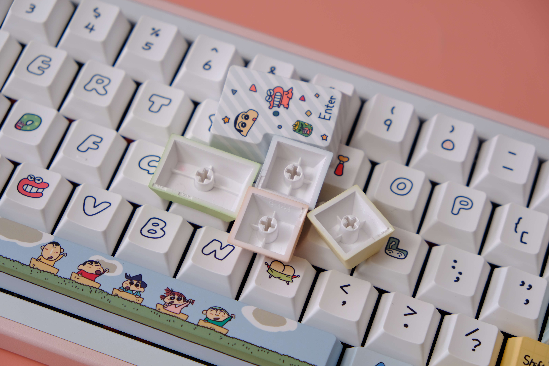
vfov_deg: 16.5
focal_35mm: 83
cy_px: 183
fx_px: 1266
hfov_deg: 24.5
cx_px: 274
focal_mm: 55
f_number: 5
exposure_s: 1/60
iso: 250
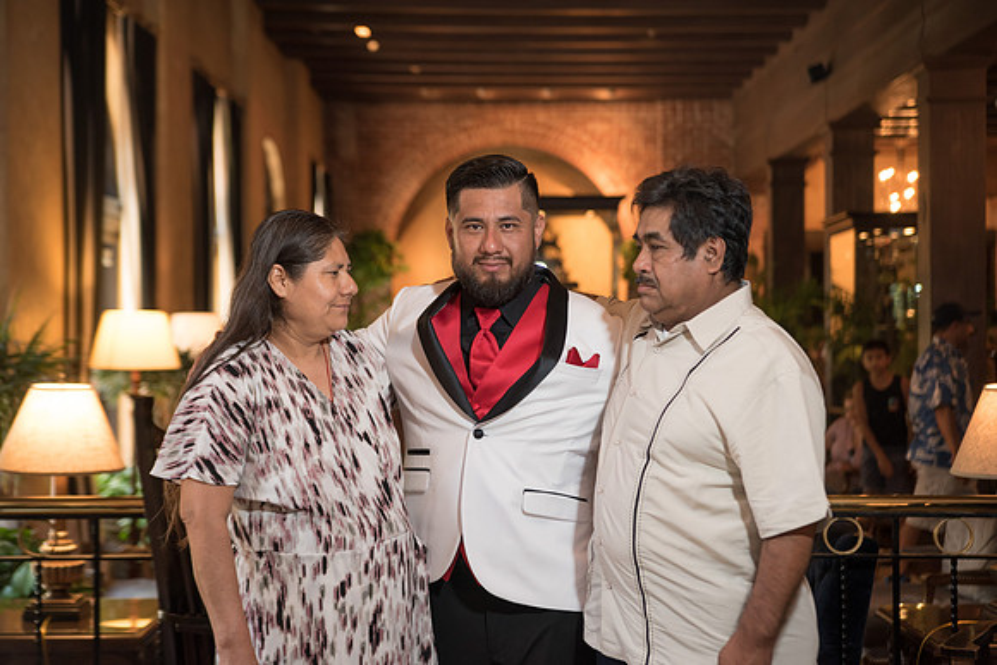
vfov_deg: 20.9
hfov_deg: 31.0
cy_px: 332
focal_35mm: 65
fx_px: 1800
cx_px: 498
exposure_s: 1/160
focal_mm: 65
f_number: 3.5
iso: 1250
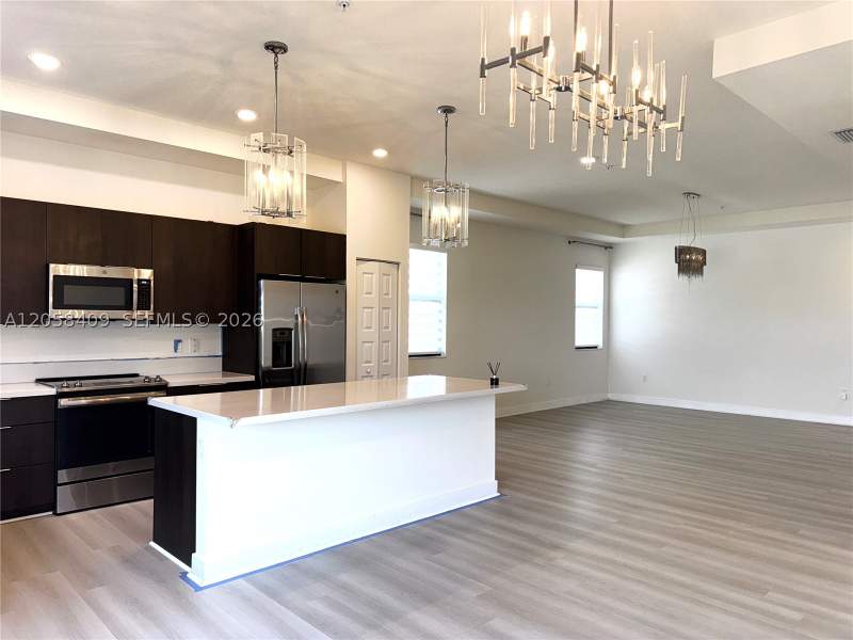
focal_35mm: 24
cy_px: 320
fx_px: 591
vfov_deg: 56.8
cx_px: 426
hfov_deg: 71.6
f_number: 1.78
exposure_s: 1/120
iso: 64
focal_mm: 6.76
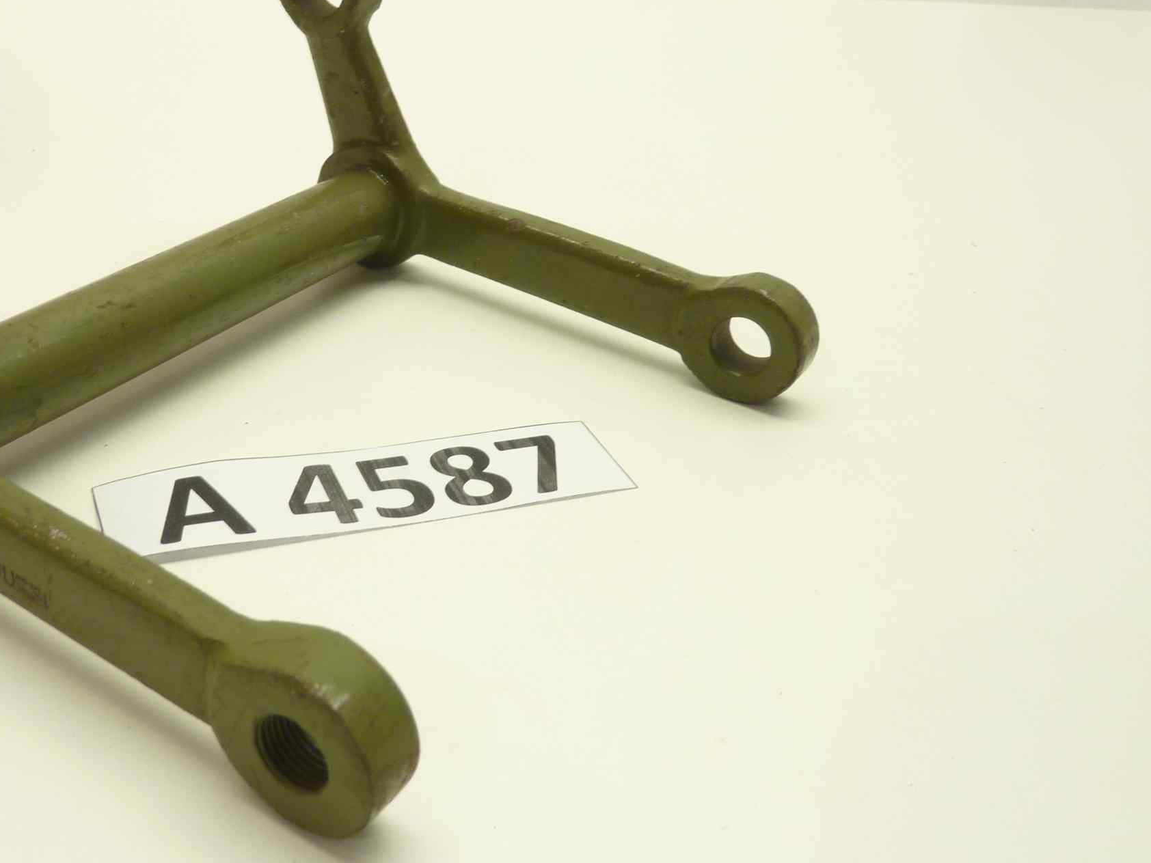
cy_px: 409
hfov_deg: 48.2
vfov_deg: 37.7
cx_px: 388
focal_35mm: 38
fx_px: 1264
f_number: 3.3
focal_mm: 4.1
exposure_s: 1/15
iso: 80
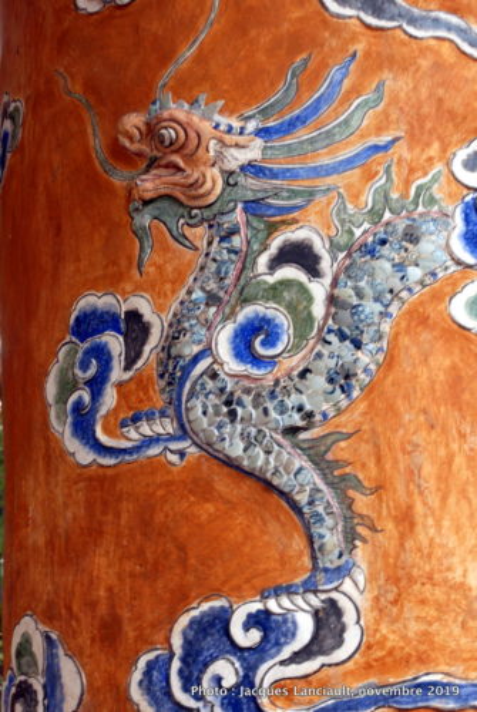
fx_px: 1010
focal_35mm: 51
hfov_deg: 26.6
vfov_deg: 38.8
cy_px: 356
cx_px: 238
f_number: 8
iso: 100
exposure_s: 1/13
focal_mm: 34
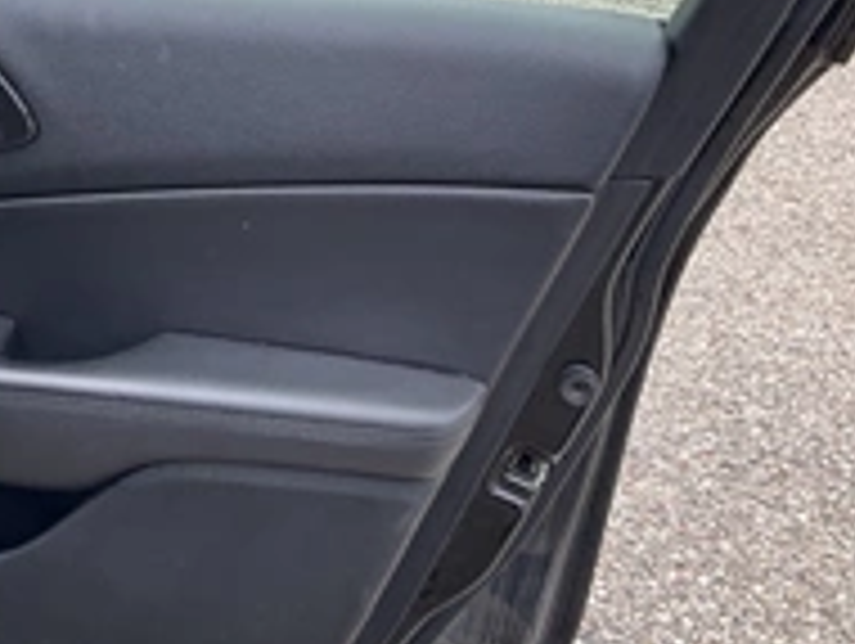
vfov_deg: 24.1
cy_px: 270
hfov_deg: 29.6
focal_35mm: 61
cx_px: 4
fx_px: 1509
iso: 25
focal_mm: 3
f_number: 1.8
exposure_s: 1/403
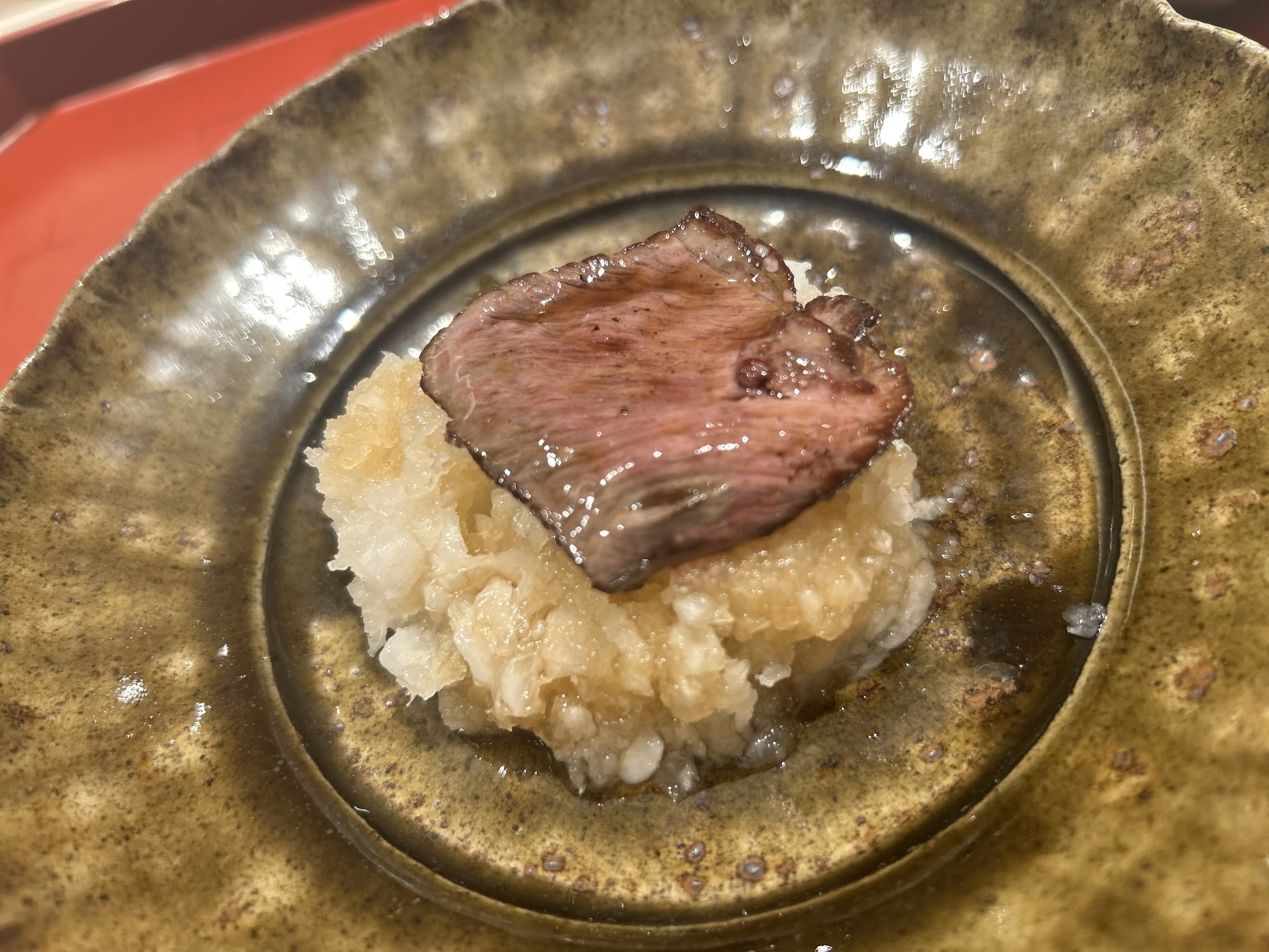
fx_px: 953
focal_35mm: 26
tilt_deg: -53.0
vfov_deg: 53.1
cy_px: 476
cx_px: 634
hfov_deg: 67.3
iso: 64
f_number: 1.5
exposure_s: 1/50
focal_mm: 5.7
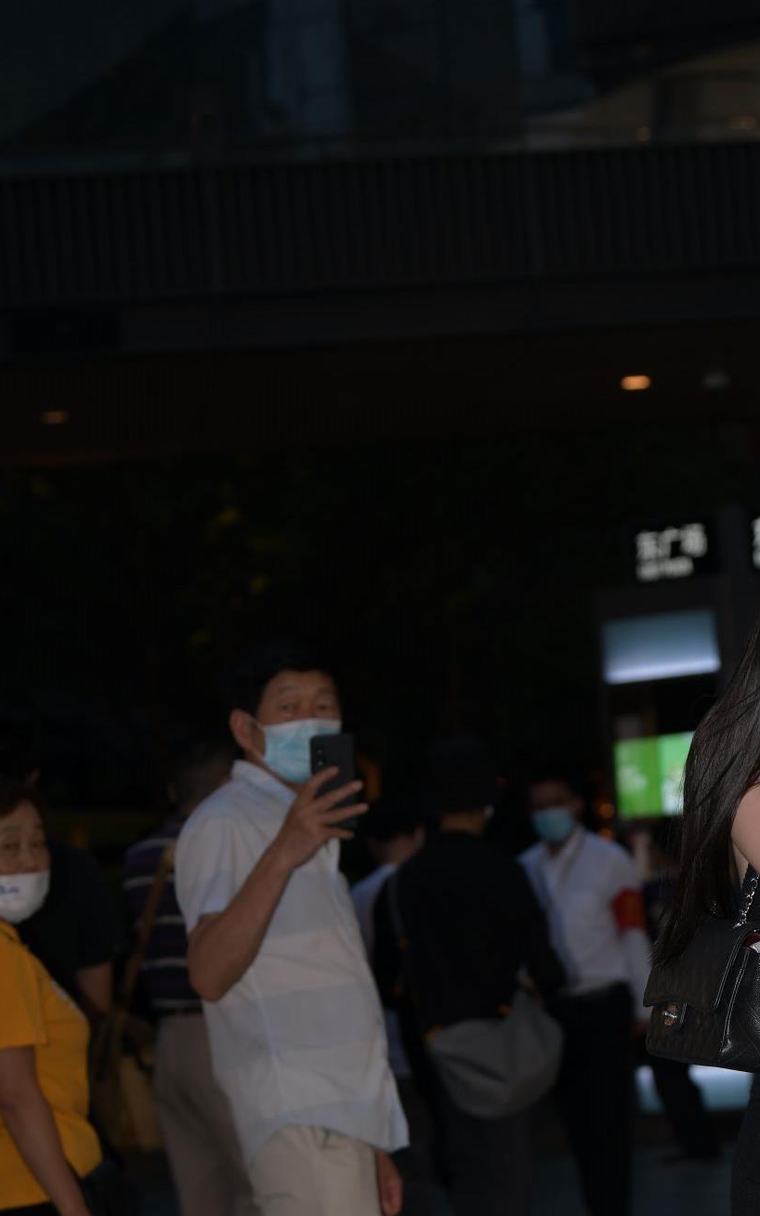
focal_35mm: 135
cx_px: 748
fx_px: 4474
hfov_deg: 9.6
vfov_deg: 15.4
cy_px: 1018
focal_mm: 70
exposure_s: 1/200
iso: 200
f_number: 4
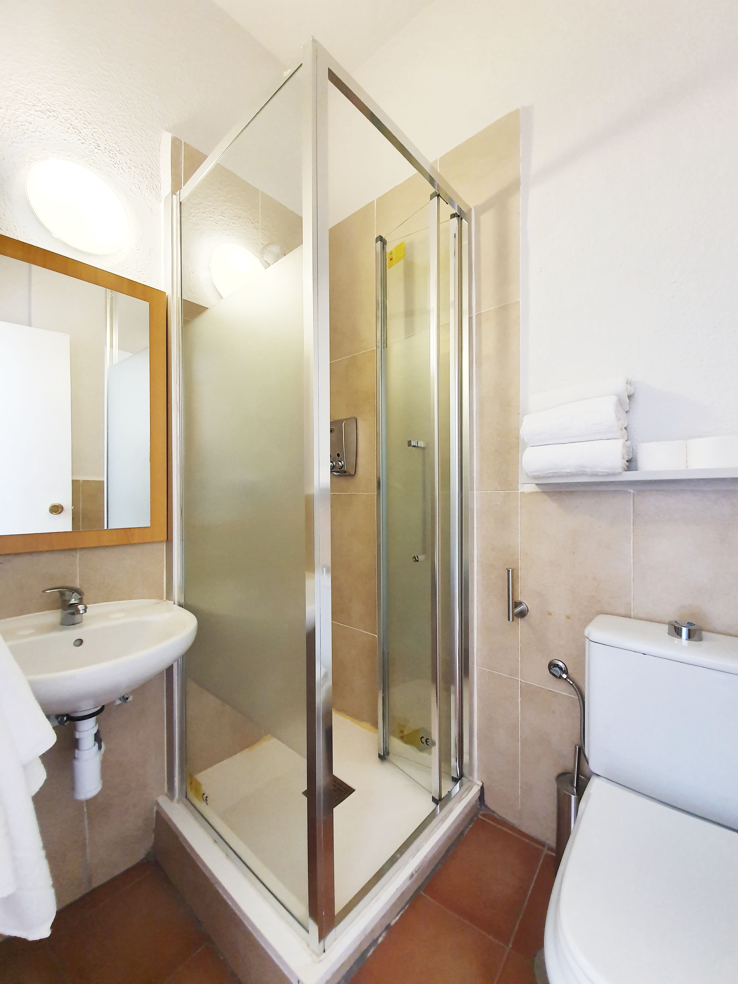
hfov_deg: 89.9
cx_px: 369
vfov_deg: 106.2
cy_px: 492
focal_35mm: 13
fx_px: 370
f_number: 2.2
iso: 200
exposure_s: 1/50
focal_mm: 1.8
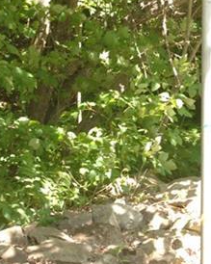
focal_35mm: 184
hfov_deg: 8.4
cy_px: -37
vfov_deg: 10.4
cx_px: 204
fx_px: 1435
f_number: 5.6
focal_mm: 35
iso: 400
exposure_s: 1/125
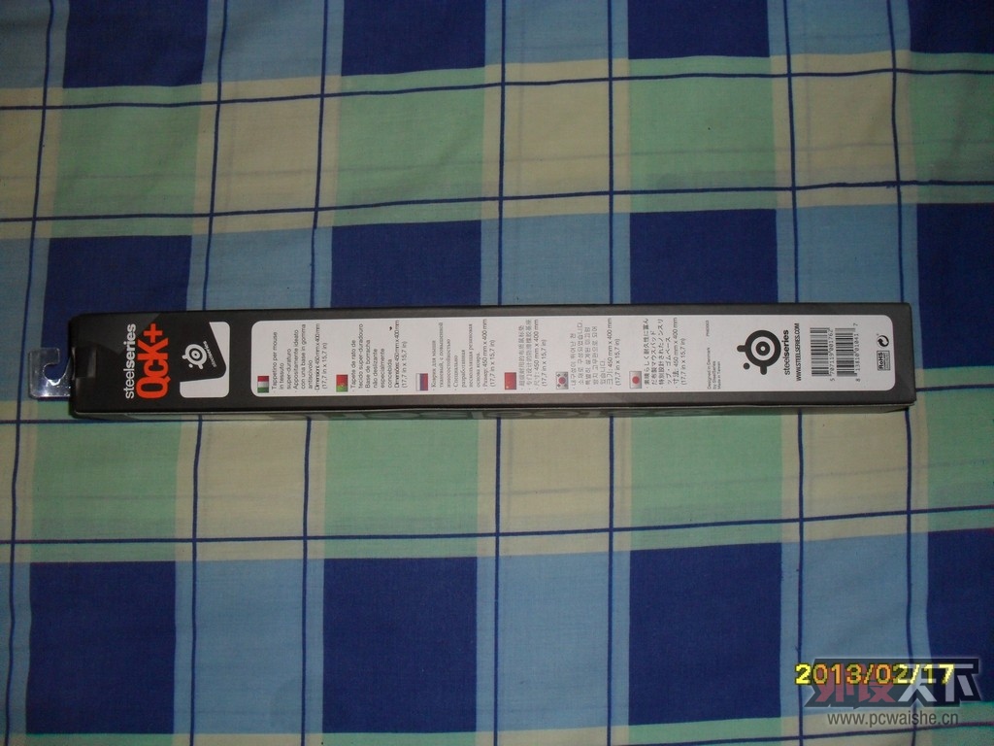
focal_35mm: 35
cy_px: 373
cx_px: 497
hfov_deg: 52.6
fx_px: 1005
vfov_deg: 40.7
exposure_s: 1/45
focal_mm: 6.3
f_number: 3.2
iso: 200
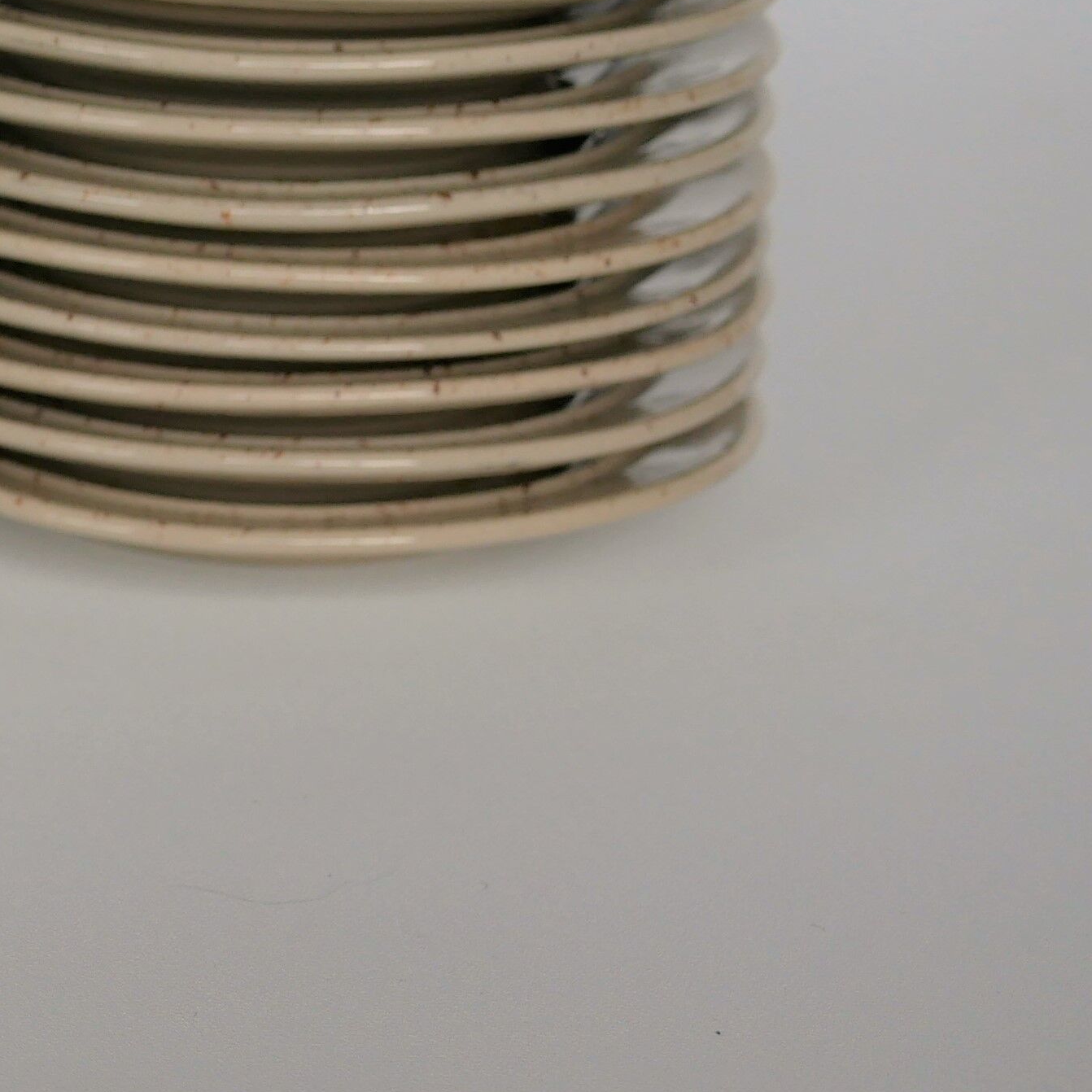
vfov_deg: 14.2
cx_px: -710
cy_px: 11
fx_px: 4319
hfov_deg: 13.3
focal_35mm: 121
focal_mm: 20
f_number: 2.8
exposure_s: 1/250
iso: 200
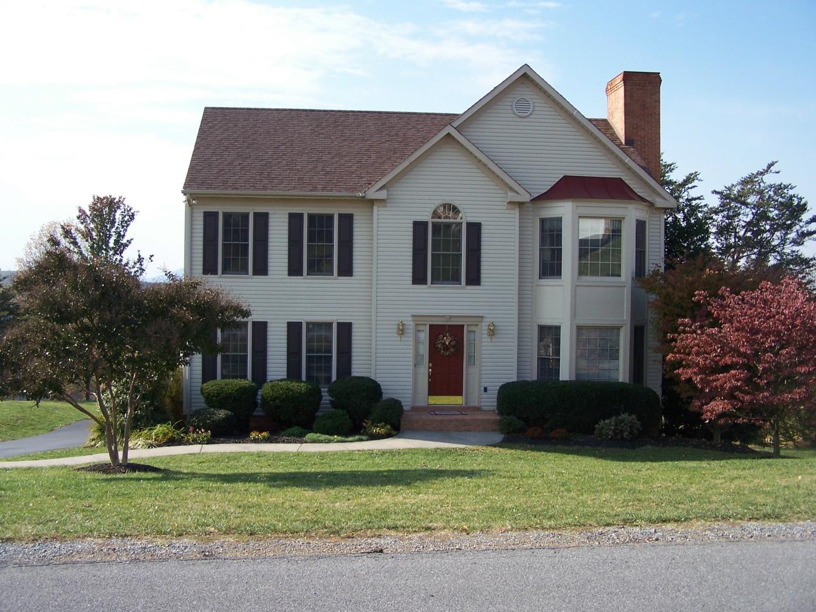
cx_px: 408
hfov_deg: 49.0
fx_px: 896
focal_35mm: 38
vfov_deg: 37.7
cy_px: 306
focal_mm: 6.3
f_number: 2.8
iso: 80
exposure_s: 1/800
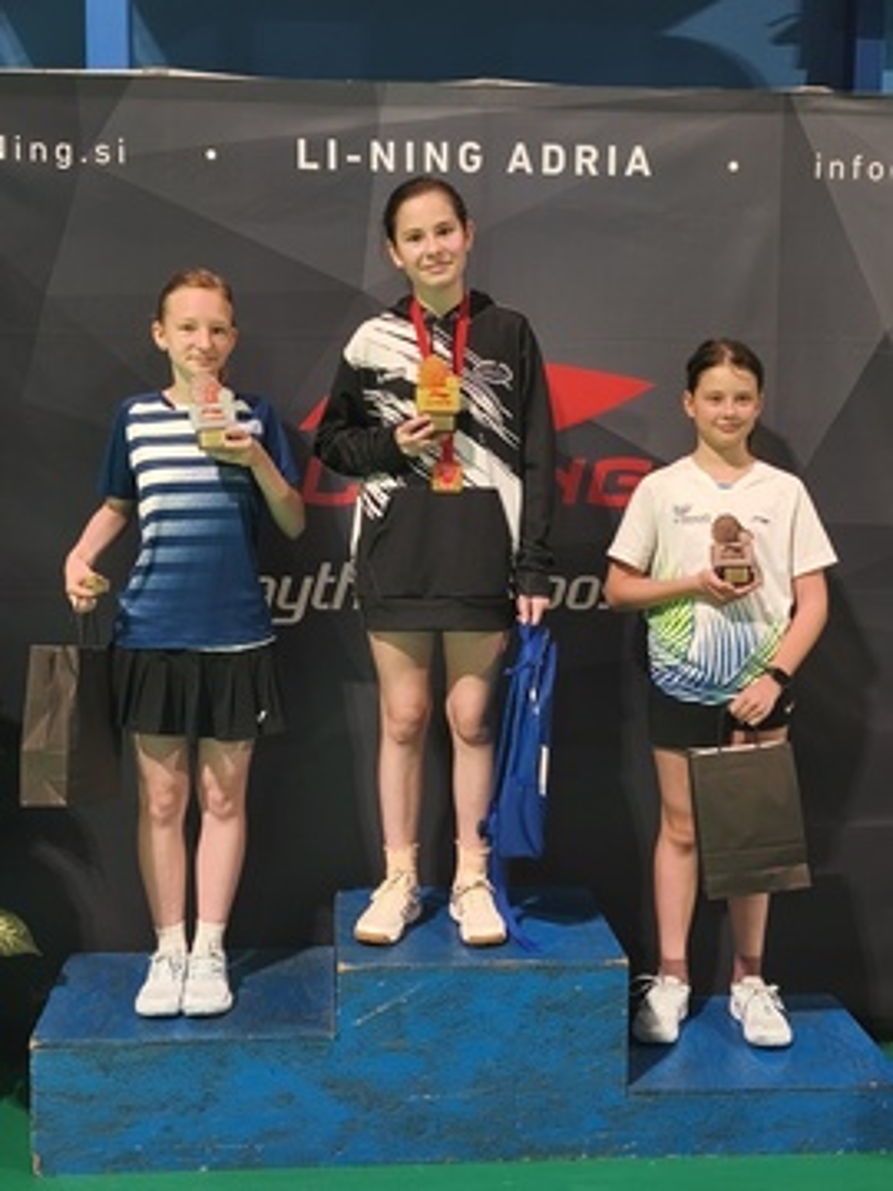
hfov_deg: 32.9
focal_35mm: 44
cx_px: 446
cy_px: 596
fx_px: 1513
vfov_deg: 42.9
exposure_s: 1/50
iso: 640
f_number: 1.65
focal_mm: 6.18
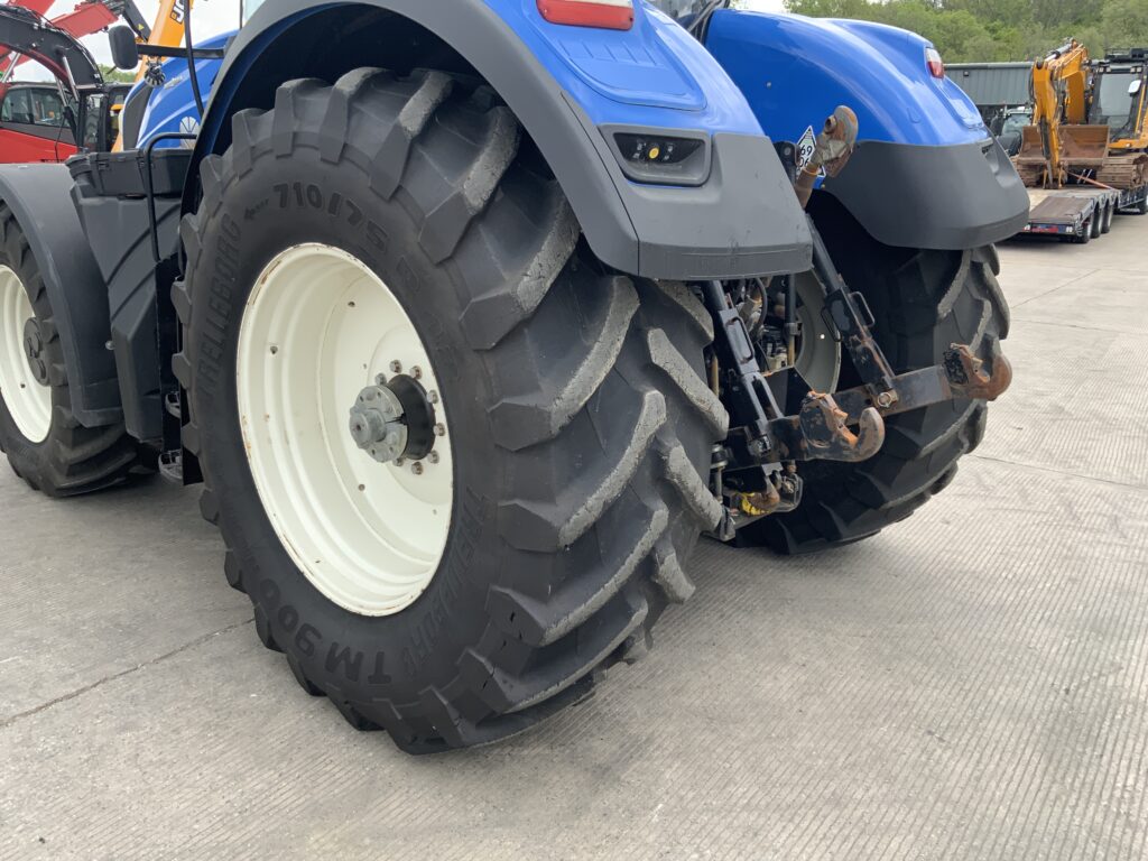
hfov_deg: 61.7
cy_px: 430
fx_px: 962
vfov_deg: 48.2
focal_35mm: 29
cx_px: 574
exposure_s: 1/274
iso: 16
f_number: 1.8
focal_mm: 3
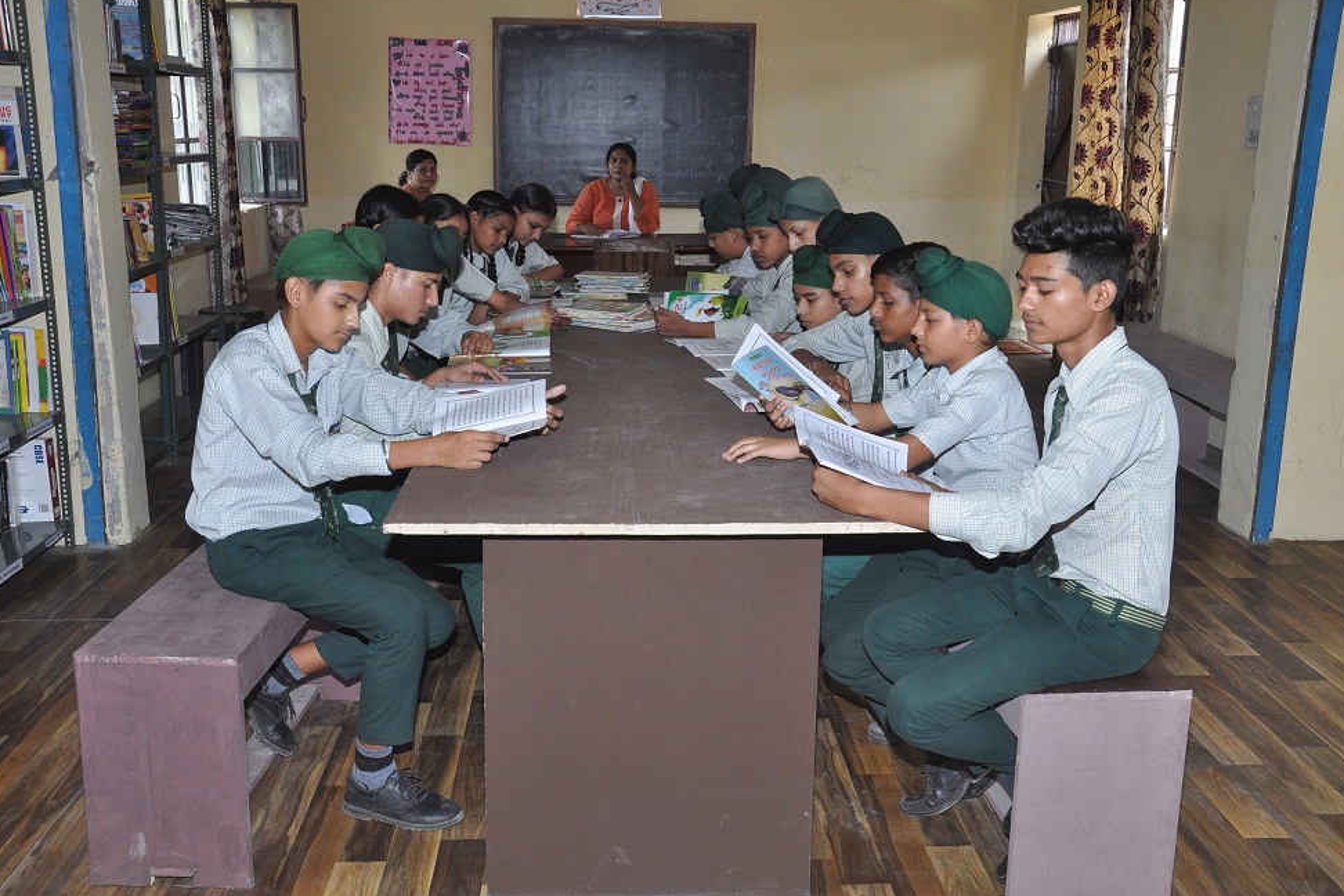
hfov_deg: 50.1
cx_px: 671
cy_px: 450
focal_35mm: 39
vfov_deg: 34.6
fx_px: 1438
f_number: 5.6
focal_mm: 25
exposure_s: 1/125
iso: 640
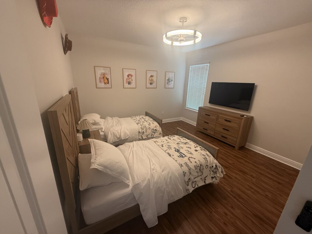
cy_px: 117
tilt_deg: -15.7
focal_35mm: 14
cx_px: 156
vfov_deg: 85.7
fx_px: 126
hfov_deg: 102.1
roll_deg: -1.5
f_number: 2.2
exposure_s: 1/60
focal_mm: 2.22
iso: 250
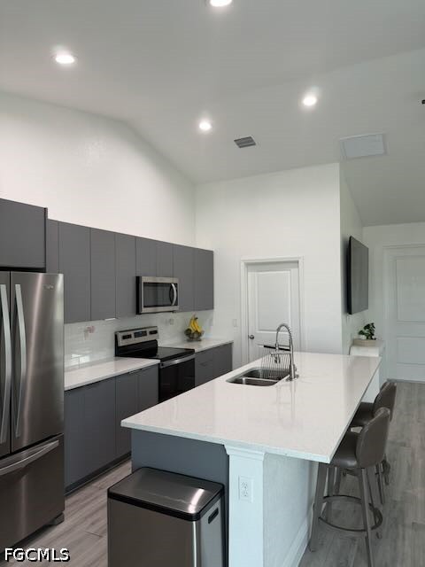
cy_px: 284
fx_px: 393
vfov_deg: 71.6
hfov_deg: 56.8
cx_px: 212
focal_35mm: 24
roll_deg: -0.7
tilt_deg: +4.0
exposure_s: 1/120
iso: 160
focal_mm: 6.76
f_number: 1.78
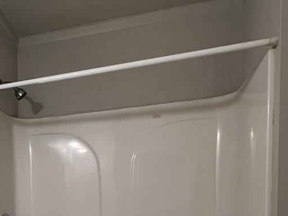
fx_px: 341
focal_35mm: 41
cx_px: 26
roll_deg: +1.3
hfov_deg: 41.9
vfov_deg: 31.5
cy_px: 232
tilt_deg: -4.5
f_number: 1.8
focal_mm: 1.57
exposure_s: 1/120
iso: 250
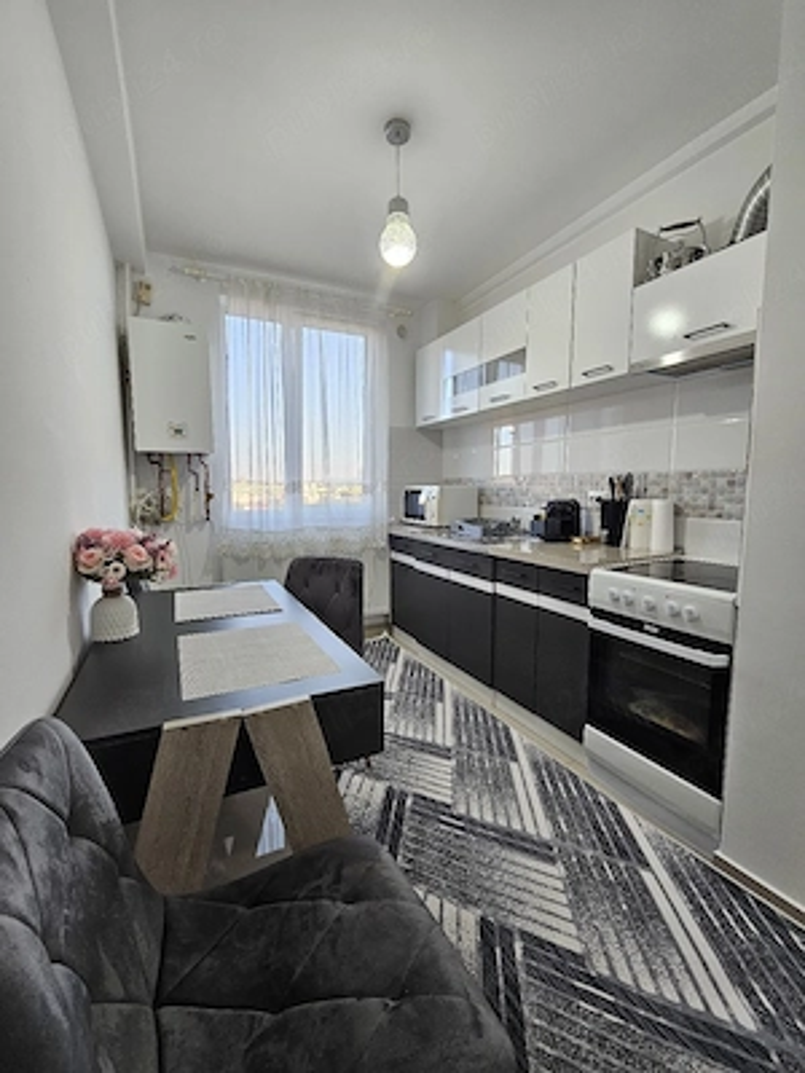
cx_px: 402
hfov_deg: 89.9
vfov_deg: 106.2
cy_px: 536
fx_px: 403
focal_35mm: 13
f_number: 2.2
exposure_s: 1/50.3
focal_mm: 2.2
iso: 100
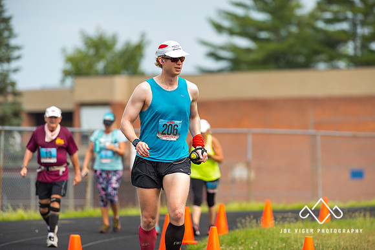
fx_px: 2378
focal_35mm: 228
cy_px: 107
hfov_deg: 9.0
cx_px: 214
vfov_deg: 6.0
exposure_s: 1/4000
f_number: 2.8
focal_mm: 200
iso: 800
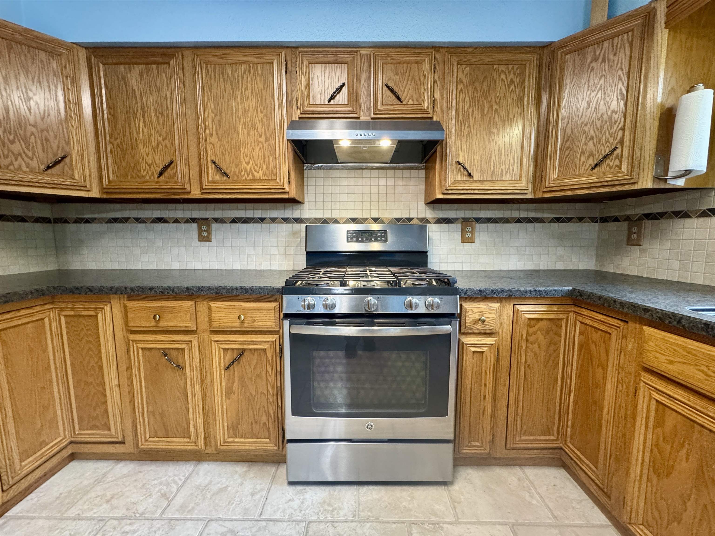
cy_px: 268
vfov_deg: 85.7
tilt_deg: -6.0
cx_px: 358
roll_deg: -0.4
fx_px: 289
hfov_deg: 102.1
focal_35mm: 14
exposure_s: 1/60
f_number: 2.2
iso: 400
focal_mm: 2.22
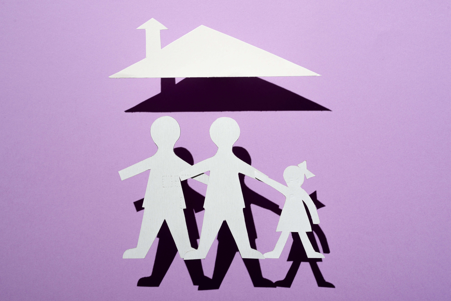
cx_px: 226
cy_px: 150
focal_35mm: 60
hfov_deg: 33.4
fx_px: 752
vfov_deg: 22.6
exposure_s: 1/160
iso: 50
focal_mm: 60
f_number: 11
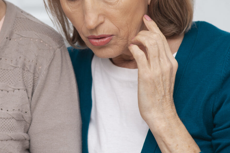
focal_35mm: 228
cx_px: 51
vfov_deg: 6.0
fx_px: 1457
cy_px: 55
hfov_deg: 9.0
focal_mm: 85
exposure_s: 1/160
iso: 200
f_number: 4
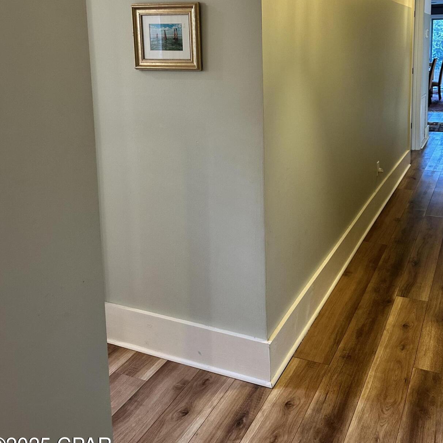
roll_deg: -0.3
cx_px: 262
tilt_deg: -6.0
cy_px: 113
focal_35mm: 35
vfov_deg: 45.7
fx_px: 507
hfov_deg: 47.0
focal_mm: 6.86
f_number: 1.78
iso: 250
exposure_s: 1/60
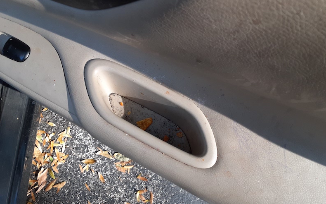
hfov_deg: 64.7
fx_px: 258
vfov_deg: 43.1
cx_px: 164
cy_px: 105
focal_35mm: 29
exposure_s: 1/120
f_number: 1.9
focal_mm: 2.91
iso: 64
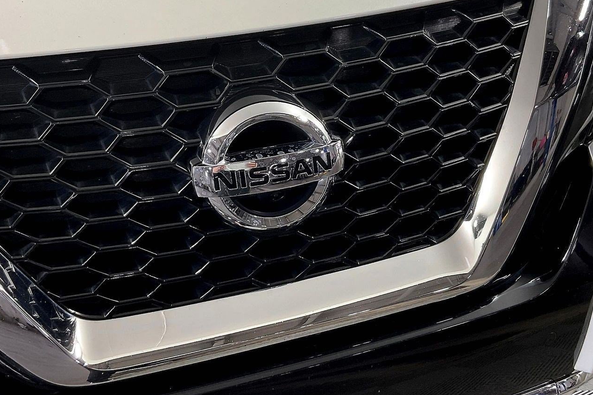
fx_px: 626
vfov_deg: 34.8
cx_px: 289
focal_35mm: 38
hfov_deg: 50.7
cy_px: 143
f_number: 1.8
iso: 40
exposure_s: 1/120
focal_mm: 3
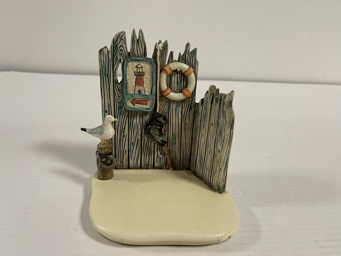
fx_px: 246
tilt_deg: -20.2
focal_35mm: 25
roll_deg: -4.0
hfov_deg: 69.4
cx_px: 170
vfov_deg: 54.9
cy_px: 128
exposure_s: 1/50
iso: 100
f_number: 1.6
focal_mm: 5.1
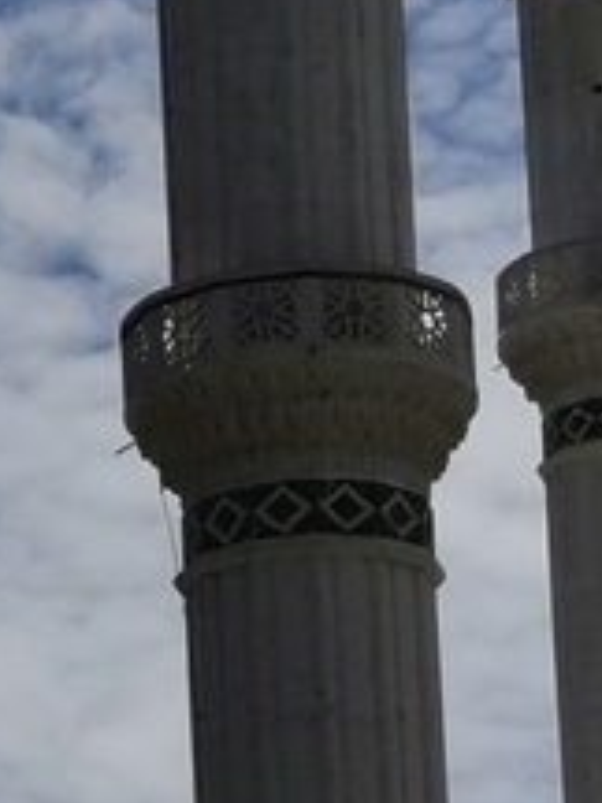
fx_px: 8695
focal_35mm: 375
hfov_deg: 3.9
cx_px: -286
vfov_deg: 5.3
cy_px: 409
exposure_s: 1/12658
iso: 50
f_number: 1.6
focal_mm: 5.56
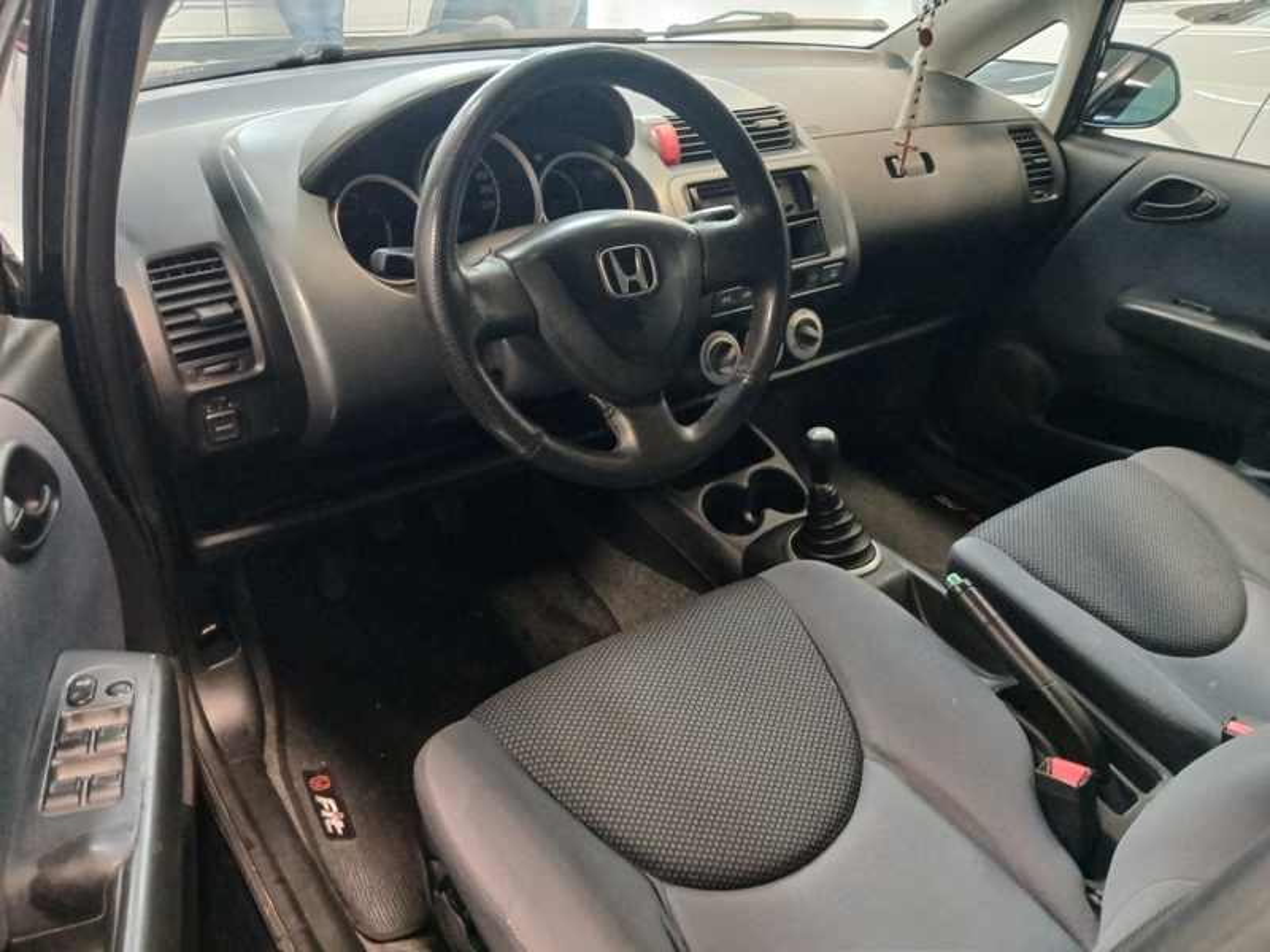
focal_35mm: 26
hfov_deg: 67.3
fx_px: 954
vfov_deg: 53.1
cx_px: 635
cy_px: 476
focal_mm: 3.98
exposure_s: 1/20
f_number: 1.8
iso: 640
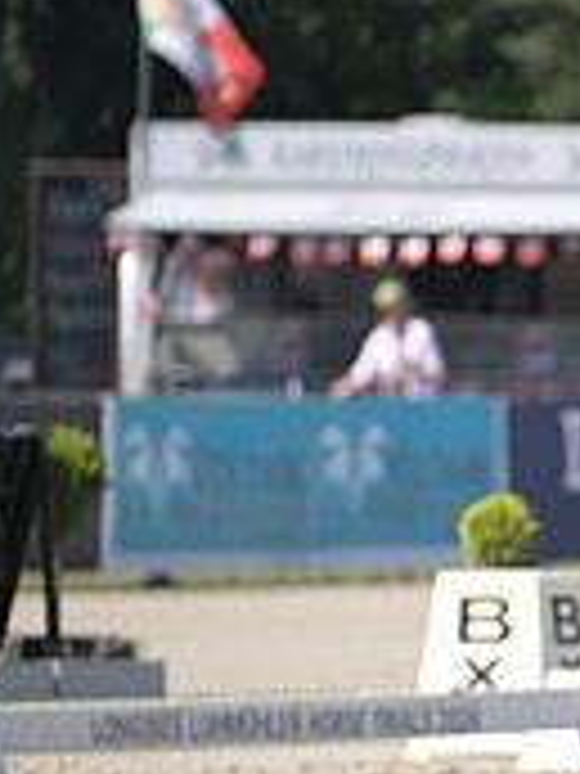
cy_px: 331
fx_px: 17381
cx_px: 1286
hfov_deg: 1.9
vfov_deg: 2.5
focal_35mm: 778
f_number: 5
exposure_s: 1/1250
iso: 280
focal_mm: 240
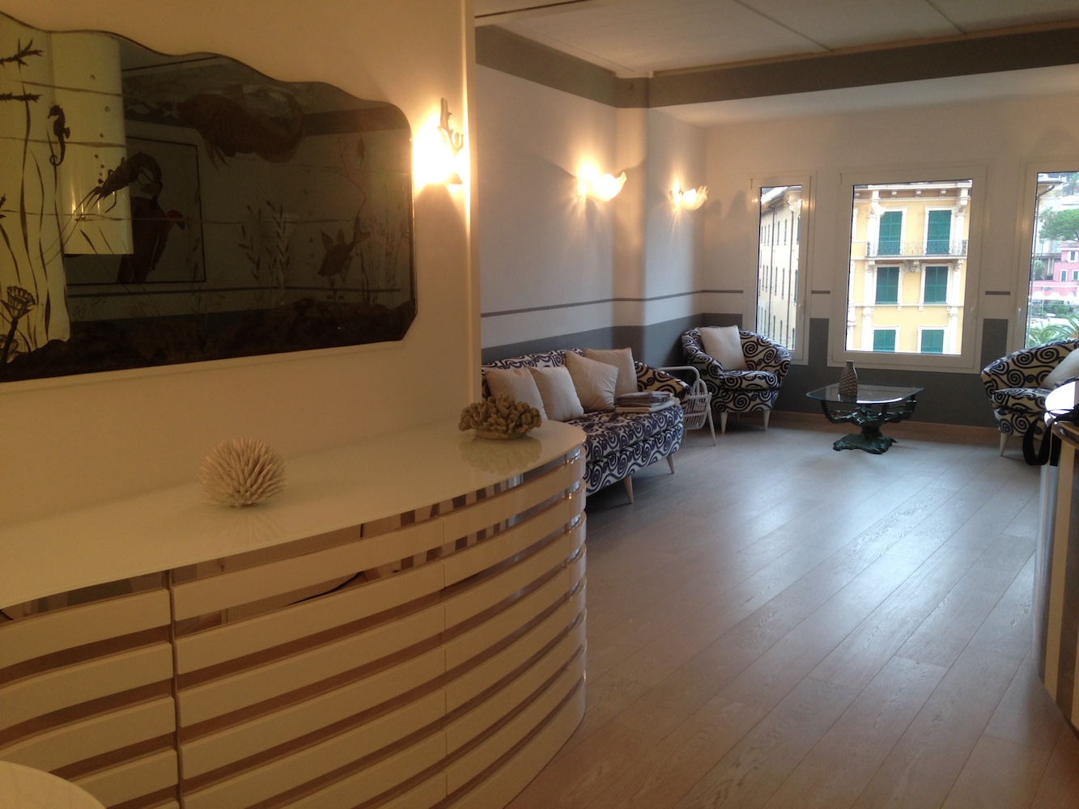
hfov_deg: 55.3
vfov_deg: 43.0
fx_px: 1029
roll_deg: +0.1
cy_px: 404
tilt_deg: -10.1
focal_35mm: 33
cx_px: 540
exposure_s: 1/30
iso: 50
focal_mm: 4.12
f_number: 2.4
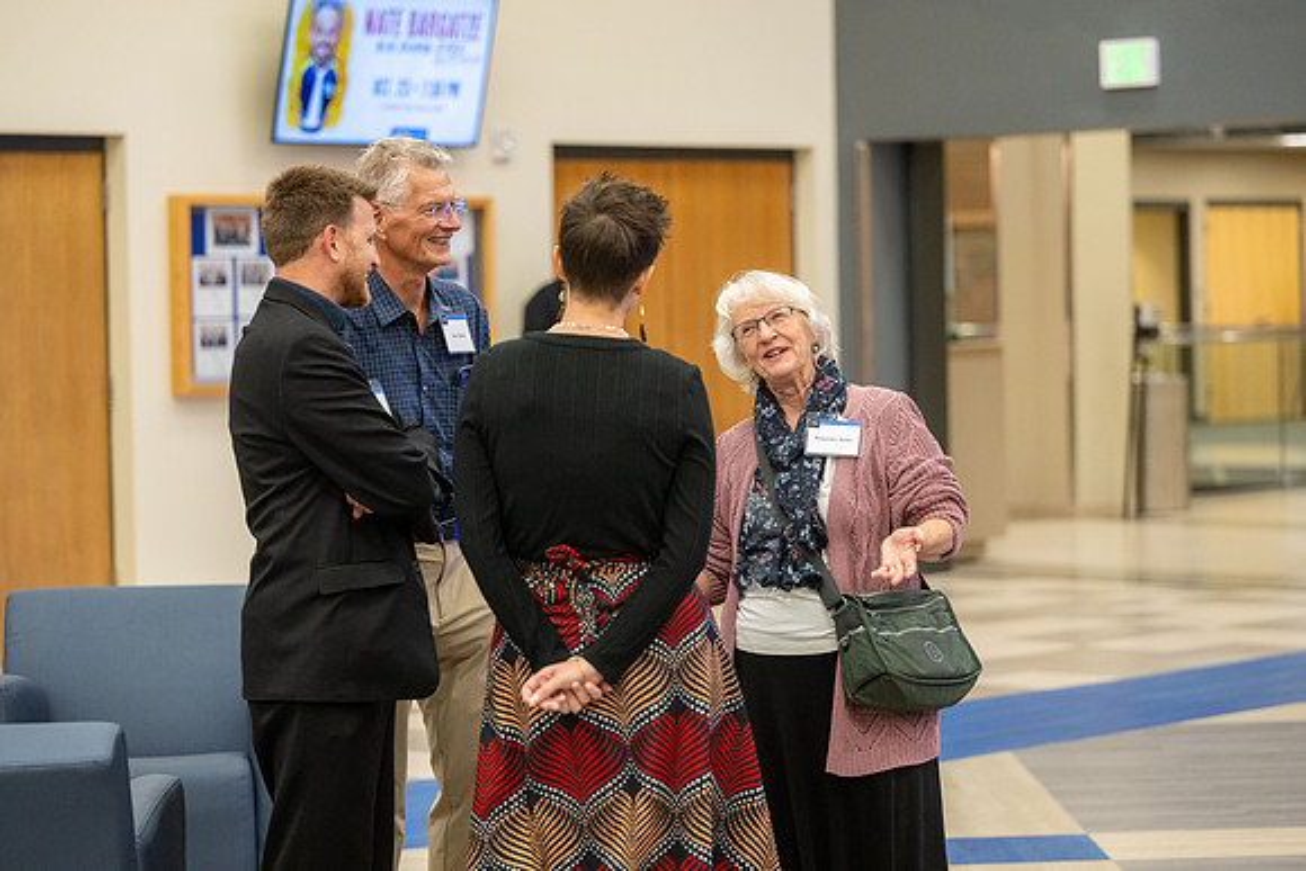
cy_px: 436
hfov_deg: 19.8
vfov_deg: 13.3
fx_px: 3737
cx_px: 653
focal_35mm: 103
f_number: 2.8
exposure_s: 1/250
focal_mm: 103
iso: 2000
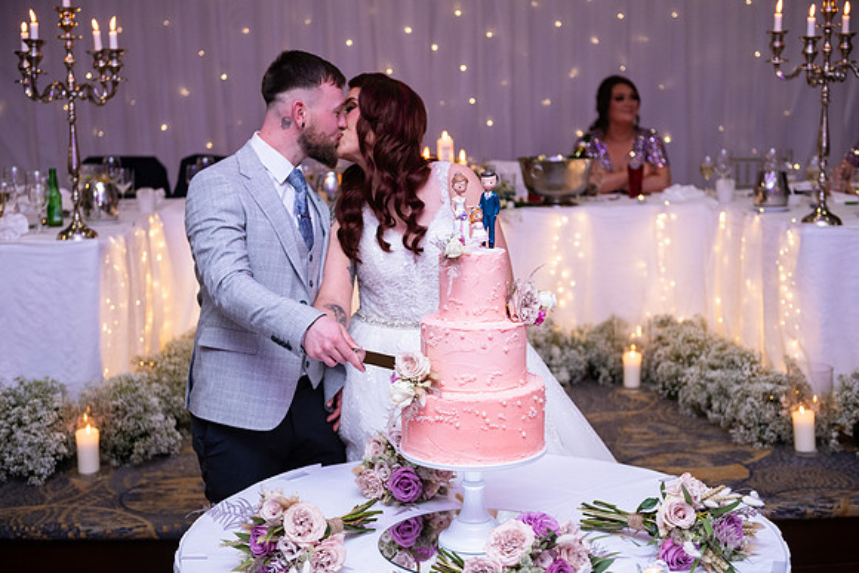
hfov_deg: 36.2
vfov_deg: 24.6
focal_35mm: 55
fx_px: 1313
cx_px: 430
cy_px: 286
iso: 640
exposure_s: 1/160
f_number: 3.5
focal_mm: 55
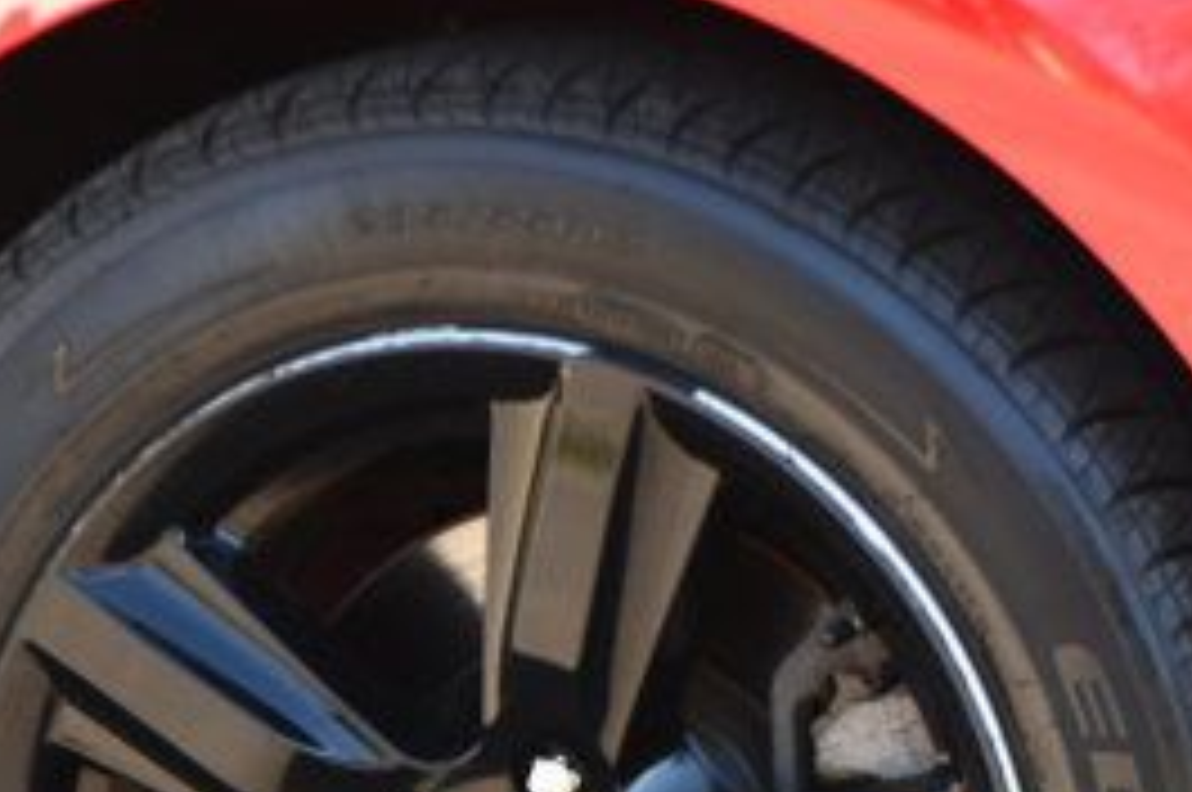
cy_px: 880
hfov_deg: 4.9
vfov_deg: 3.3
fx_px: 13923
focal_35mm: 421
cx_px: 558
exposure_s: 1/250
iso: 500
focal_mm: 116
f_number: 4.8
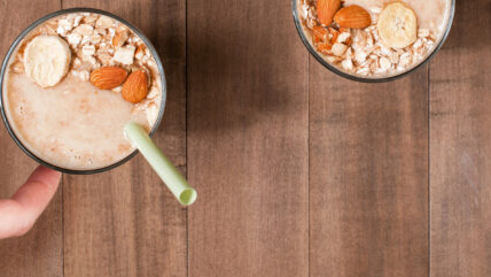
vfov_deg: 12.8
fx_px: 1224
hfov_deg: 22.6
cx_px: 295
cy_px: 18
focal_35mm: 94
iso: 200
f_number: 9
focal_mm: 50
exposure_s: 1/6
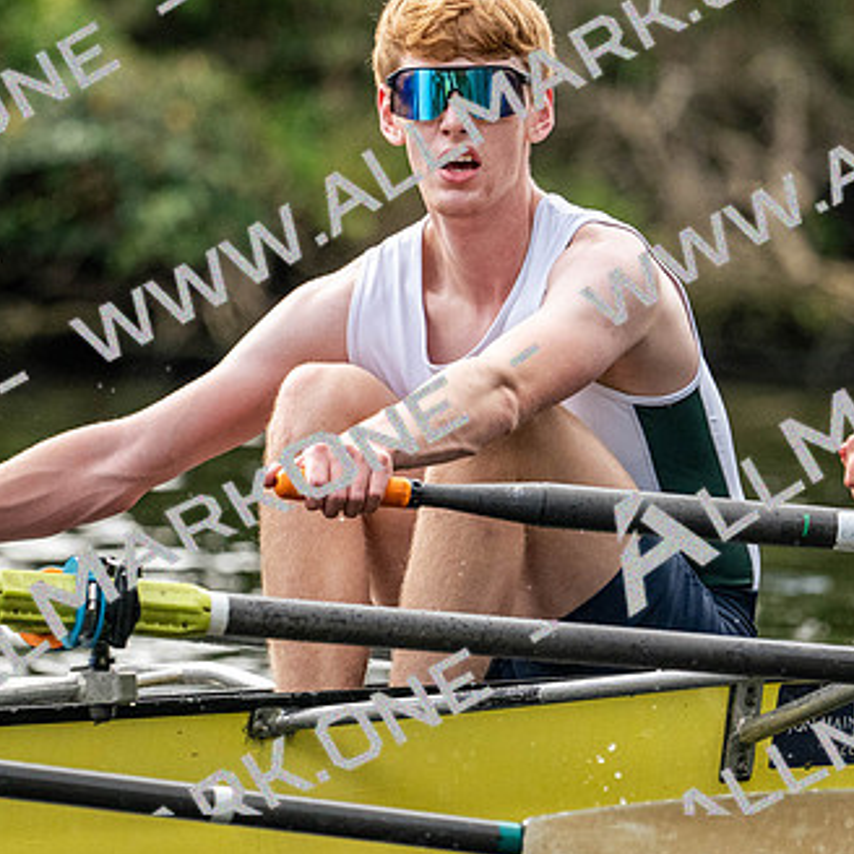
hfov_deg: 1.9
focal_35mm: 902
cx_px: 391
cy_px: 370
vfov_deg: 1.9
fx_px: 25176
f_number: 4.5
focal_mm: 400
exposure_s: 1/2500
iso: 1400
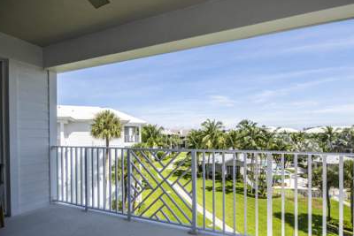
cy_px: 138
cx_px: 177
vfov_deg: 67.0
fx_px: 177
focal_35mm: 18
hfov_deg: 90.0
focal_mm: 10
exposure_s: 1/320
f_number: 8
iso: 100
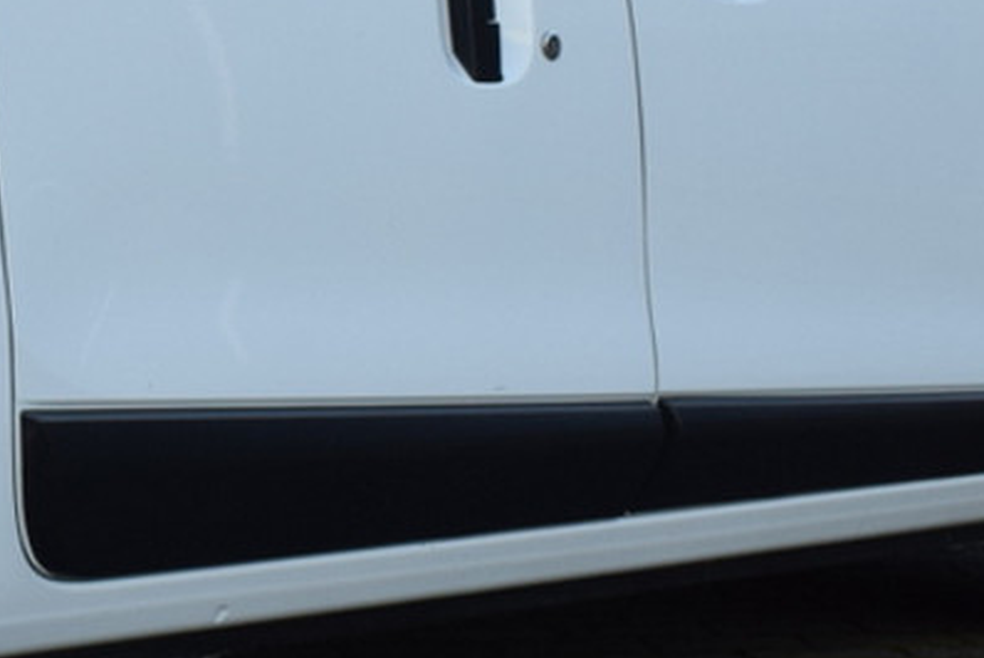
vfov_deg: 10.3
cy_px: -6
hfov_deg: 15.0
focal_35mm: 132
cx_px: -237
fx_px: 3604
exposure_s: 1/250
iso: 400
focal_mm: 25
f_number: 8
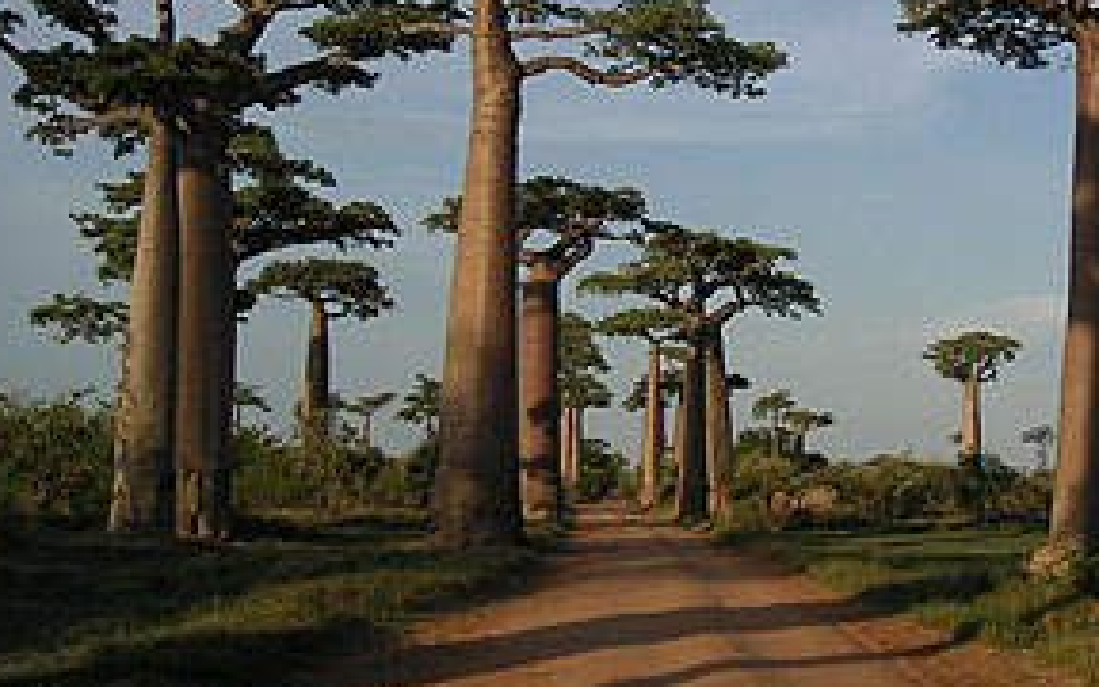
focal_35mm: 63
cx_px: 805
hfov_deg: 32.0
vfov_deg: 20.6
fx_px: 1887
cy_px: 260
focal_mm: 6
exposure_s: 1/750
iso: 50
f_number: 2.8
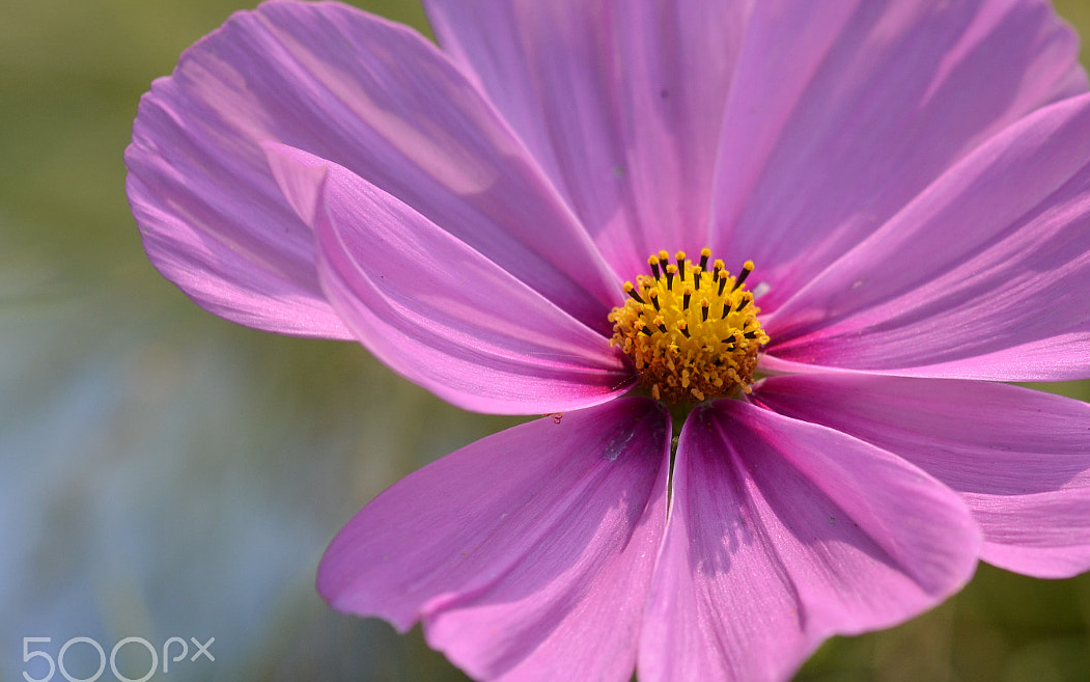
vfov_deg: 6.3
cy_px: 248
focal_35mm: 209
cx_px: 787
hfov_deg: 10.0
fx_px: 6209
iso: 400
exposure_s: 1/1250
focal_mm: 90
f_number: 5
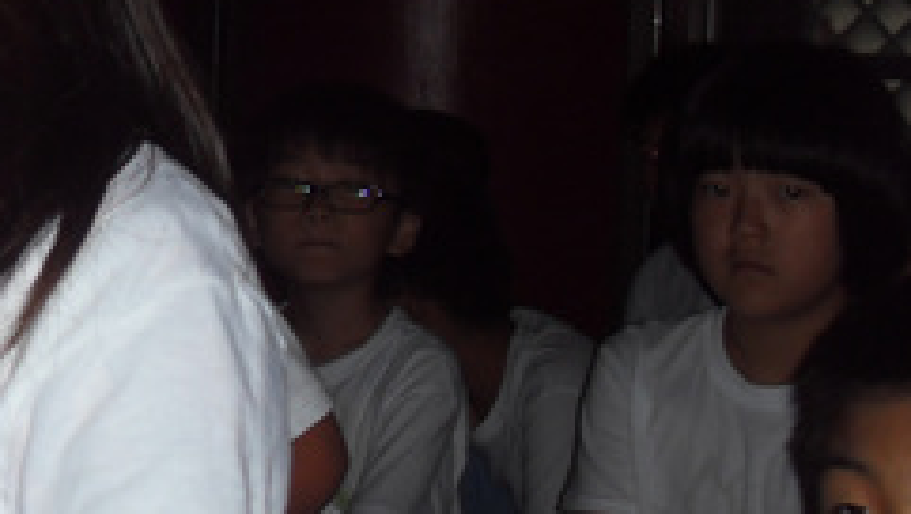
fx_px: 3143
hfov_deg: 15.8
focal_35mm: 130
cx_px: -189
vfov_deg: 9.3
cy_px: 185
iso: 100
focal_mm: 7.7
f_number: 3.7
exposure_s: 1/45
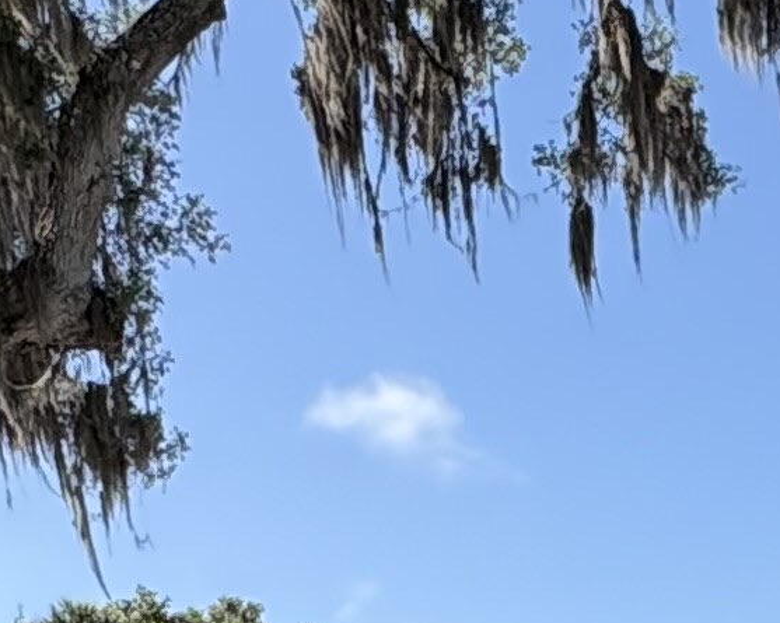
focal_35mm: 99
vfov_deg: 13.2
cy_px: 1294
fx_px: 2284
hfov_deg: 18.8
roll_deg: +0.8
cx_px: 800
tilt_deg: -5.1
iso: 50
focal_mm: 2.22
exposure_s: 1/910
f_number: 2.2
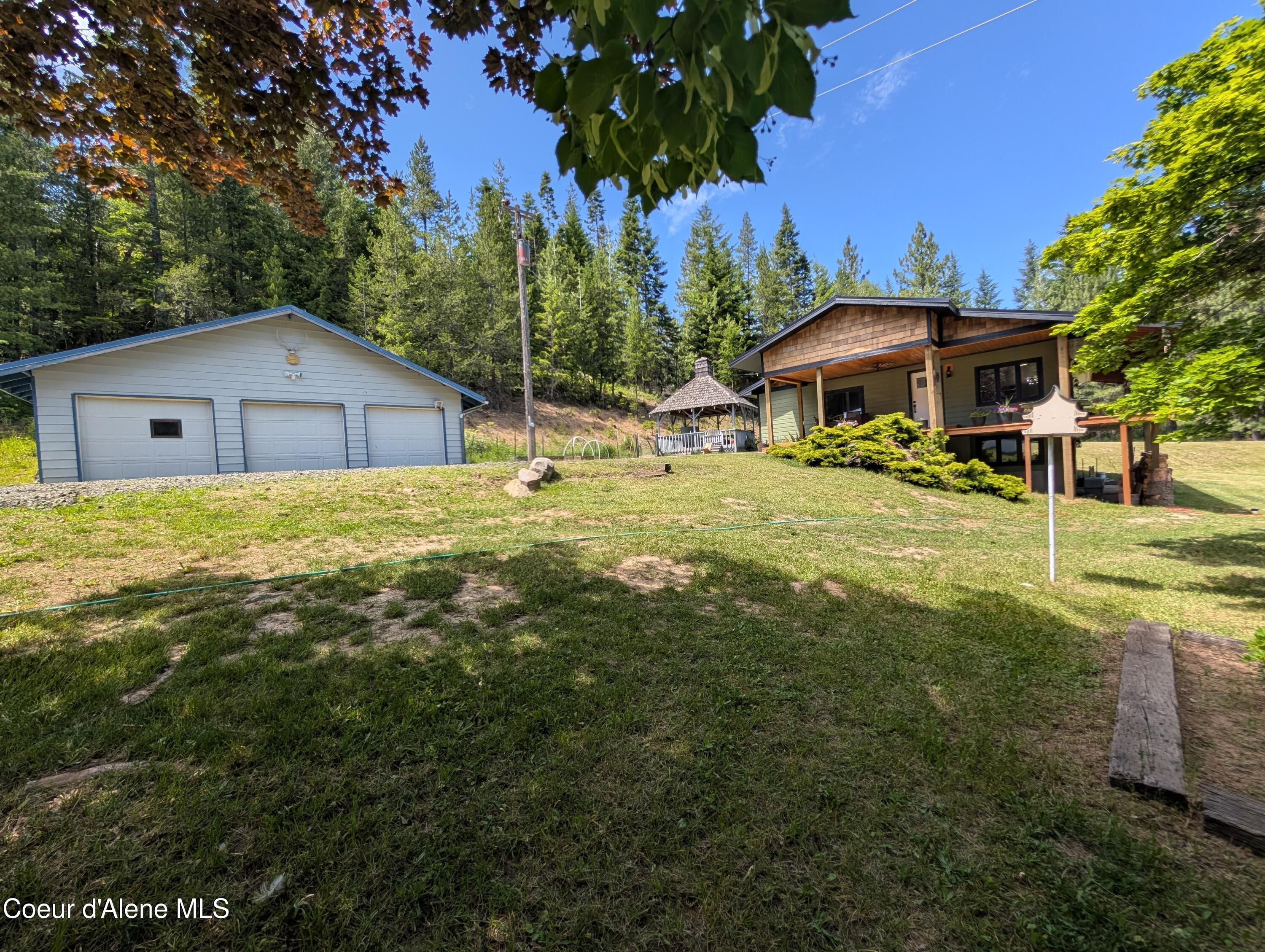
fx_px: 439
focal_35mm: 12
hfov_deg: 110.5
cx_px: 632
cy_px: 476
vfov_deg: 94.6
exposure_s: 1/1064
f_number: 1.7
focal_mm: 2.02
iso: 53
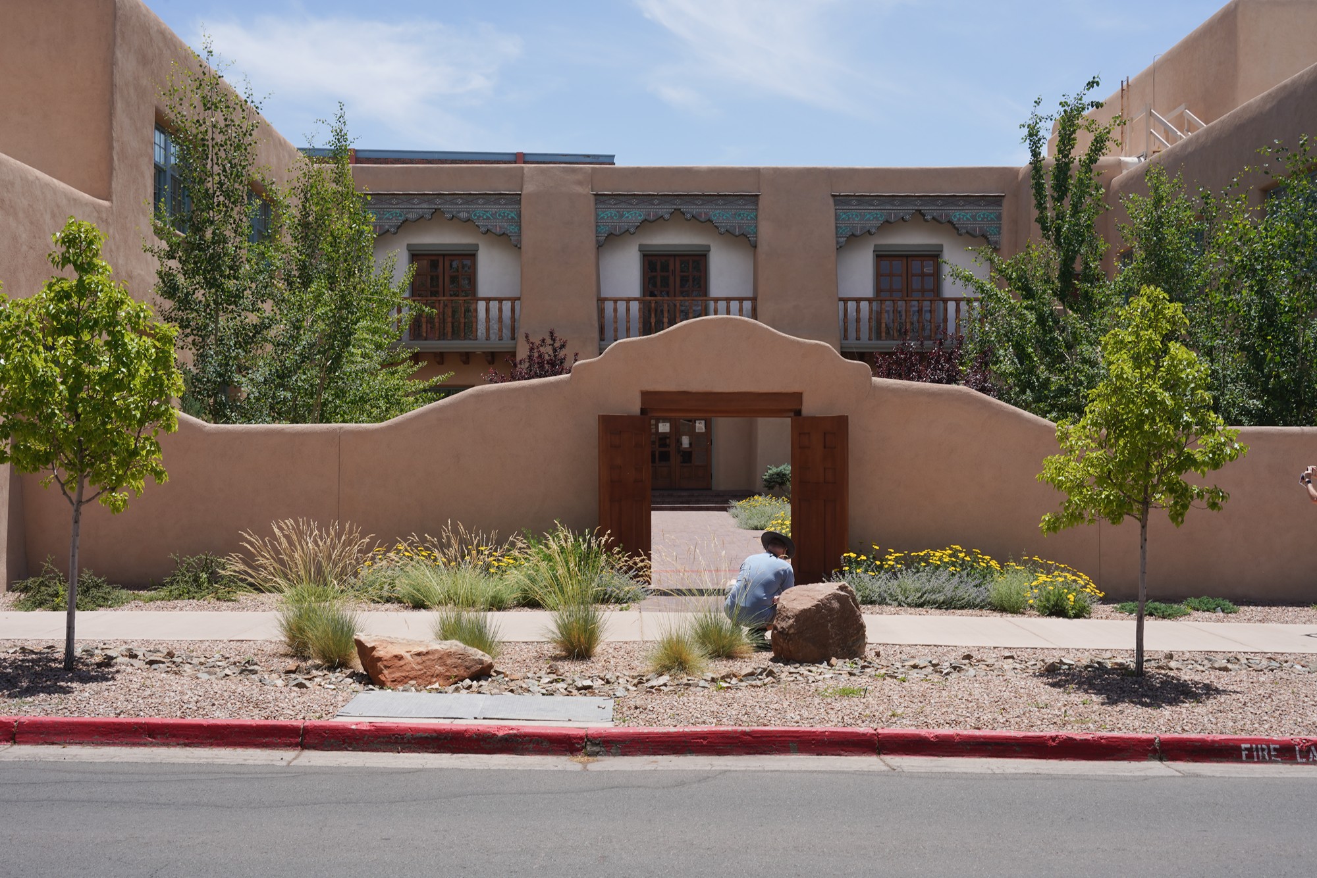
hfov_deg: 50.7
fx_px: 1390
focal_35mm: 38
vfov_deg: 35.1
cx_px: 658
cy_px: 439
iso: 100
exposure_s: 1/100
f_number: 16
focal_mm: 38
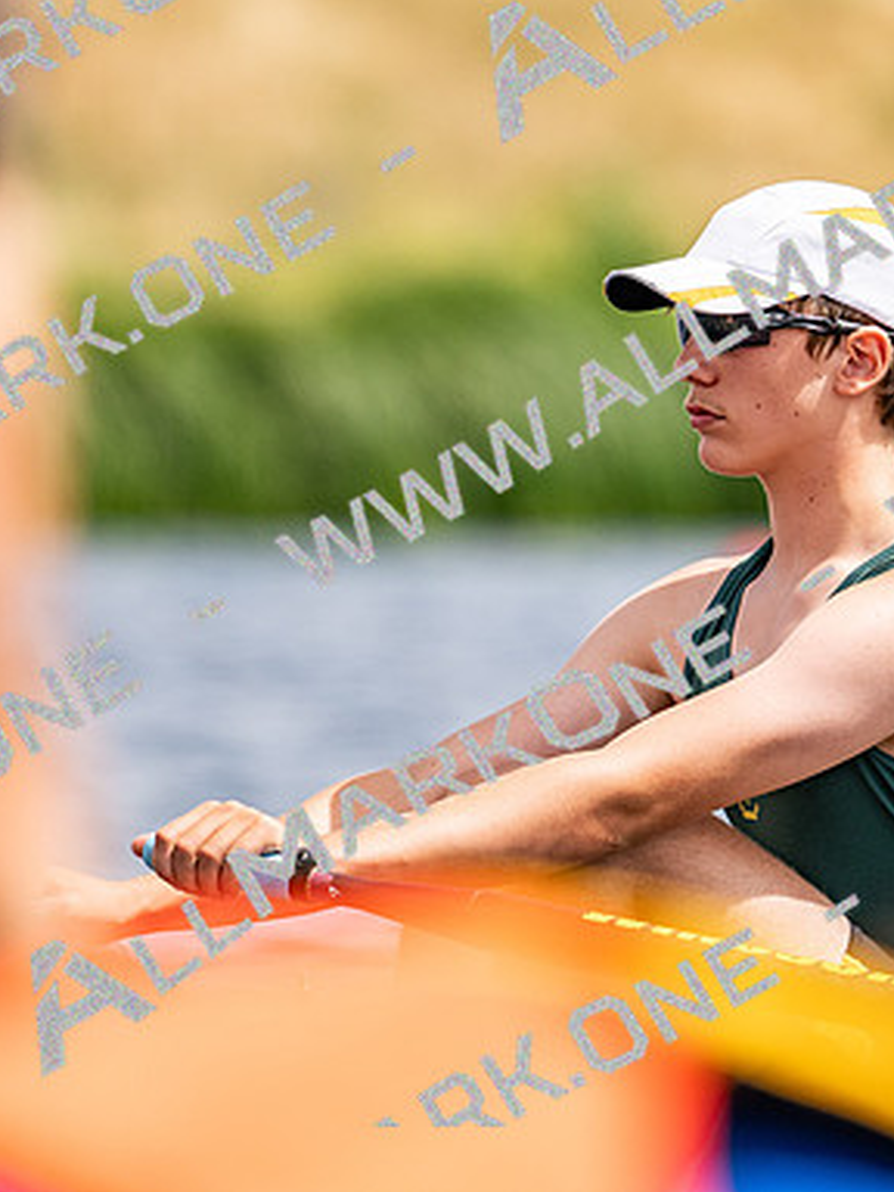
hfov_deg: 1.7
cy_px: 596
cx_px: 658
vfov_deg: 2.3
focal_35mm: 871
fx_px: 29993
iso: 280
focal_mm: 400
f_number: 4.5
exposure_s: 1/2500
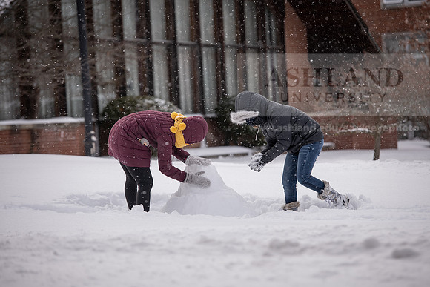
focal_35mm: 175
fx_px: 2091
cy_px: 144
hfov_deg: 11.7
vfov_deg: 7.9
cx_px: 215
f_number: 4.5
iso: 250
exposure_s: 1/1000
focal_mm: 175
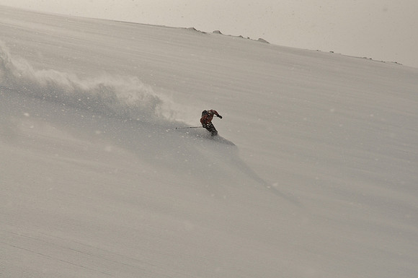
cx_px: 209
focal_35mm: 128
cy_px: 139
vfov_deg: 10.7
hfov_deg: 16.1
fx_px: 1478
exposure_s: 1/800
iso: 250
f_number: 18
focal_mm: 85
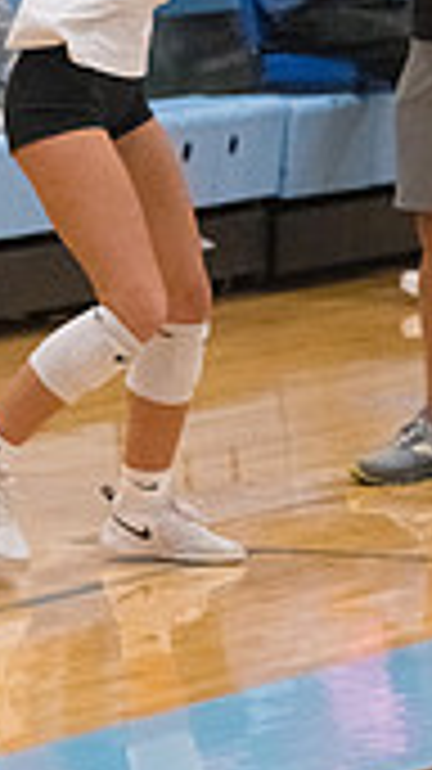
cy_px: 77
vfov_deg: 5.2
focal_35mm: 414
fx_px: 8443
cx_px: 180
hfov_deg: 2.9
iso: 8000
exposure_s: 1/1250
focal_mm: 150
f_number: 4.5
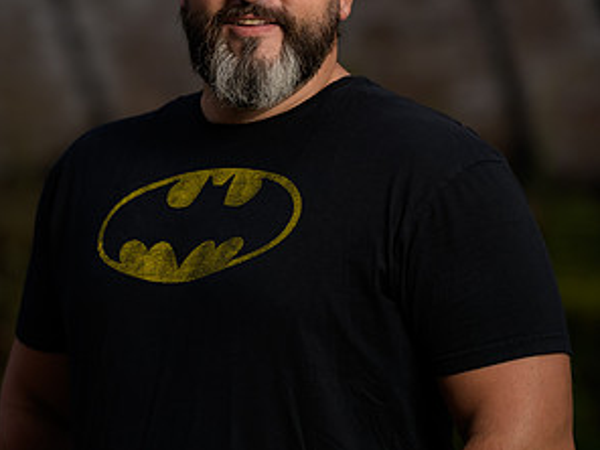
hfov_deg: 10.0
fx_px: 3415
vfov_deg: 7.5
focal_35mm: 197
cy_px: 126
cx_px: 298
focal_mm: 135
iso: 200
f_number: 2
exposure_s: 1/250
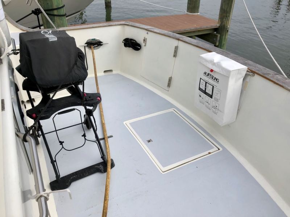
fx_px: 235
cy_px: 108
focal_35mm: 28
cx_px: 145
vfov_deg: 49.7
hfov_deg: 63.4
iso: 20
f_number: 1.8
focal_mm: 3.99
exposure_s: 1/1021
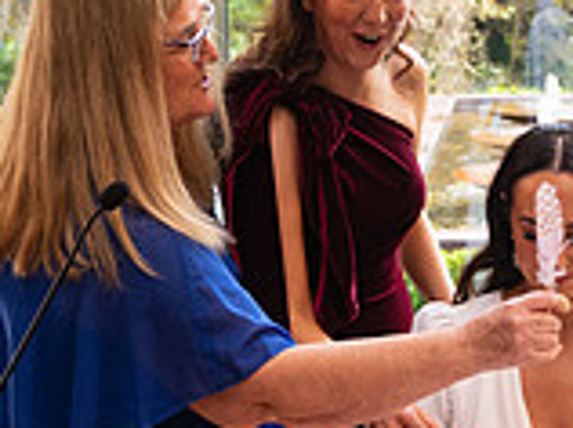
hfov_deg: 17.0
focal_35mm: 113
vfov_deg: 13.1
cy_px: 248
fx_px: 1868
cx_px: 602
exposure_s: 1/160
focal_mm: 32
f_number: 3.5
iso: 640
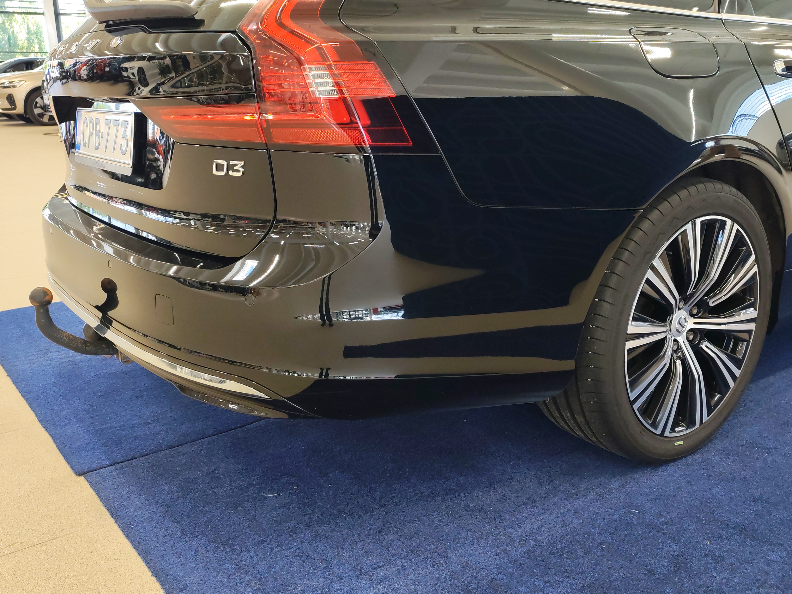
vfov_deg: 41.8
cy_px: 293
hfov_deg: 53.9
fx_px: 778
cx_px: 407
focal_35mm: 34
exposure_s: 1/100
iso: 400
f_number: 1.9
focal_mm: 6.12
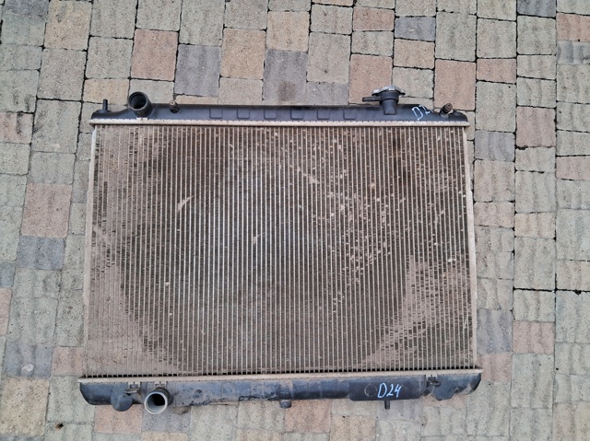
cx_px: 295
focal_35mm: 26
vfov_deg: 53.0
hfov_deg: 67.3
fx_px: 443
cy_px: 220
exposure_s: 1/60
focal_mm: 3.98
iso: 25
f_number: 1.8
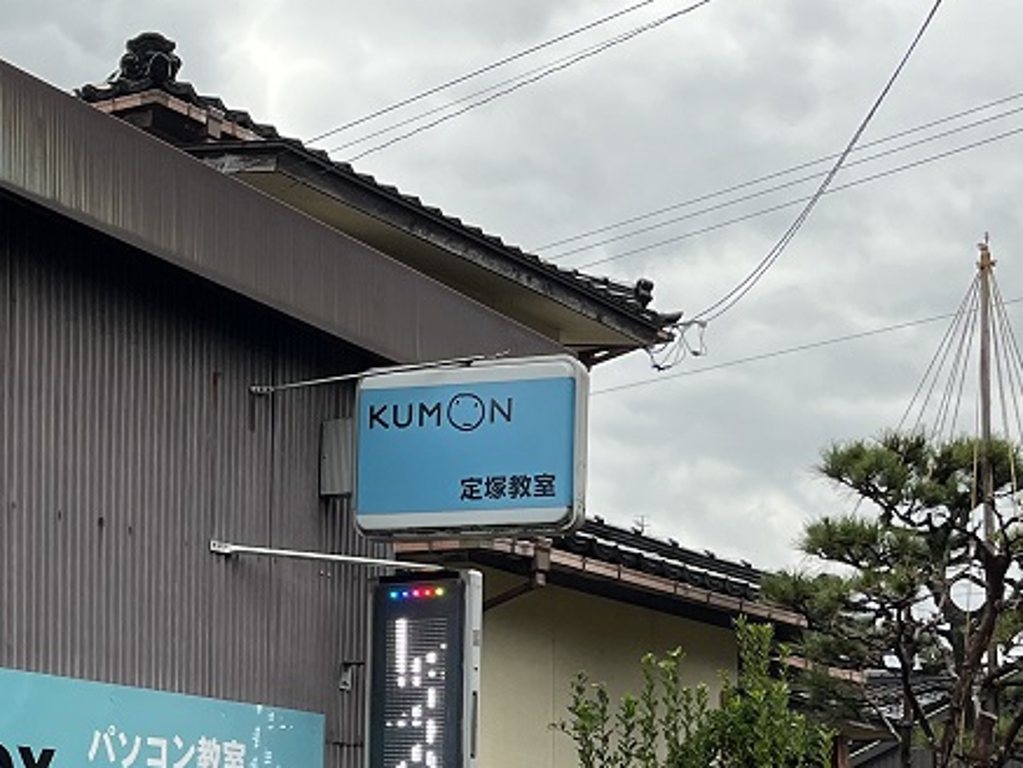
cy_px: 845
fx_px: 2365
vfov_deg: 17.8
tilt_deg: +2.5
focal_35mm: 80
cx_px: 330
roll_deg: +0.0
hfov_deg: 24.3
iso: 50
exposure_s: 1/362
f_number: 1.6
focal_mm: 5.1
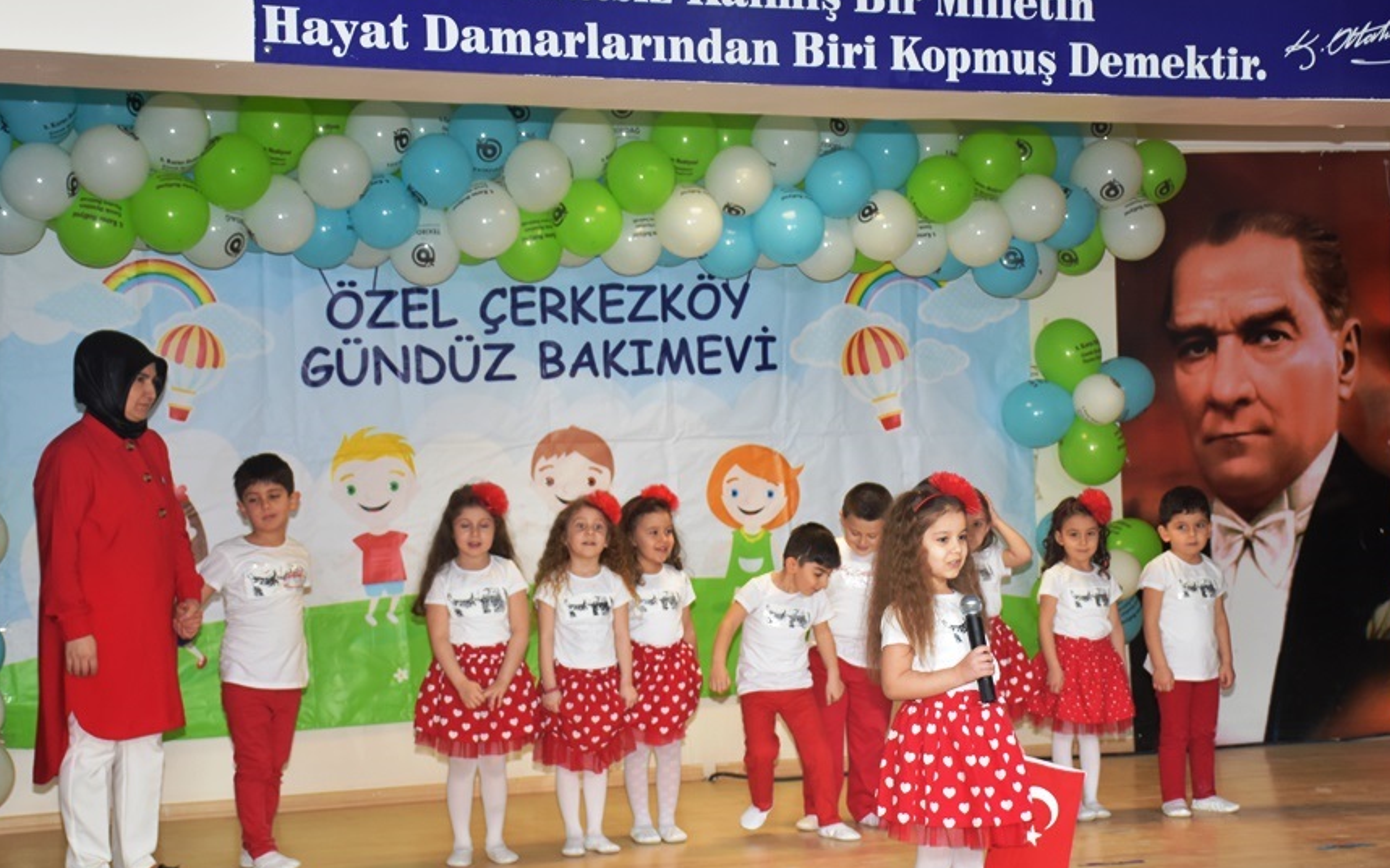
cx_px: 761
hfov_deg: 28.2
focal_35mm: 73
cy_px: 470
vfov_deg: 17.8
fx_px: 2765
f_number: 4.5
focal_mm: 40
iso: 500
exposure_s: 1/60
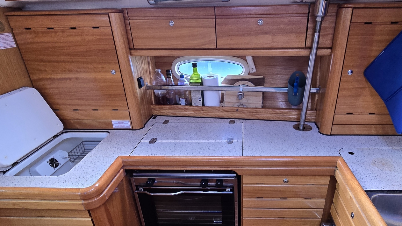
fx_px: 235
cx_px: 233
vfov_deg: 50.6
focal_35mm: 22
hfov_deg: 80.6
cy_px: 149
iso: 400
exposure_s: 1/100
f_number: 2.2
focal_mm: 2.2
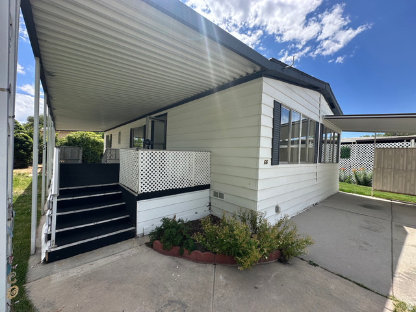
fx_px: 168
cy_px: 156
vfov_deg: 85.7
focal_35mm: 14
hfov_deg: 102.1
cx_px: 208
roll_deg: -2.4
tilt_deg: +0.5
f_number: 2.2
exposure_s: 1/1092
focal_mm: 2.22
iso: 50
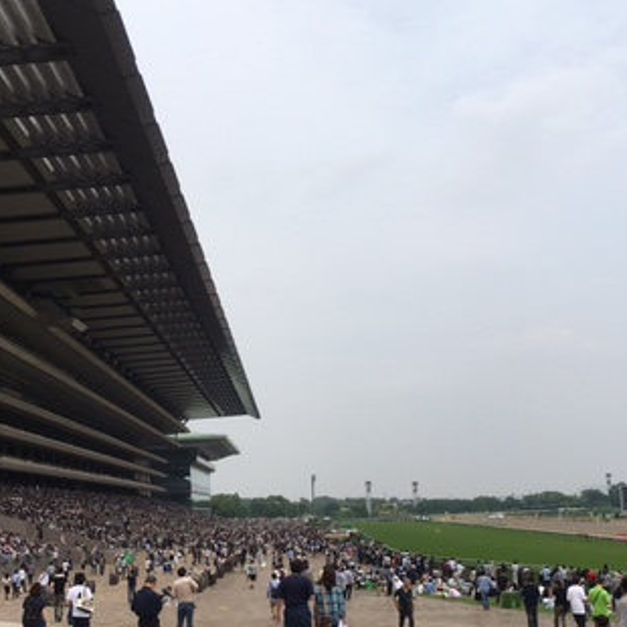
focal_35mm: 53
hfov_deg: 32.1
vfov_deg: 31.9
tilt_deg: +5.1
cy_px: 417
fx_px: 1086
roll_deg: +2.0
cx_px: 267
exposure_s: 1/2331
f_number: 2.2
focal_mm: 4.15
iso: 25
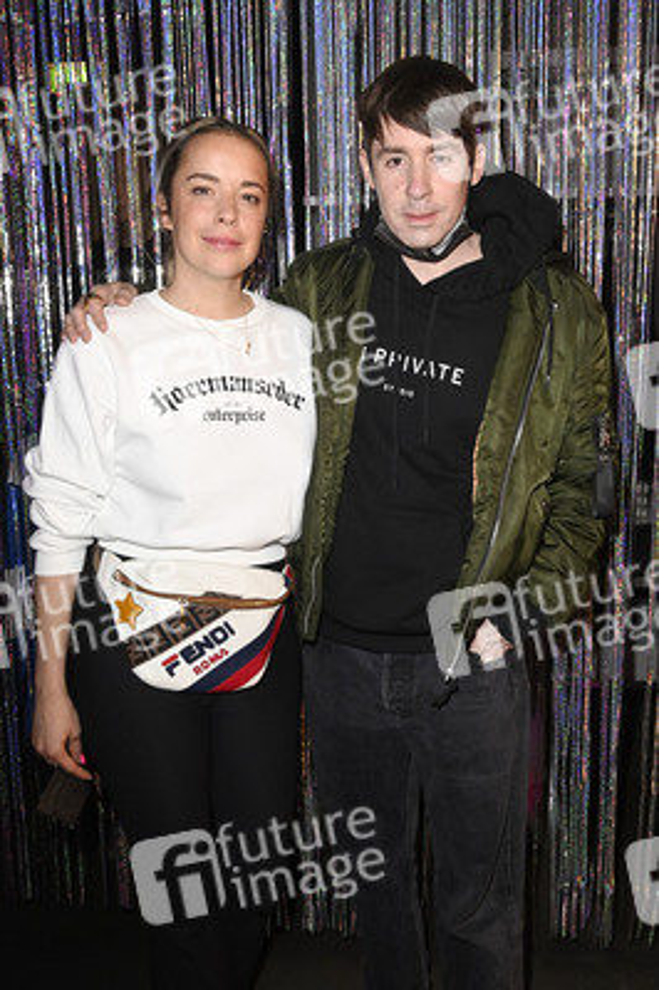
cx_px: 330
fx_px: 880
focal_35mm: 32
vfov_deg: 58.8
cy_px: 495
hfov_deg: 41.0
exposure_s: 1/50
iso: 2000
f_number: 5.6
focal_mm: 32
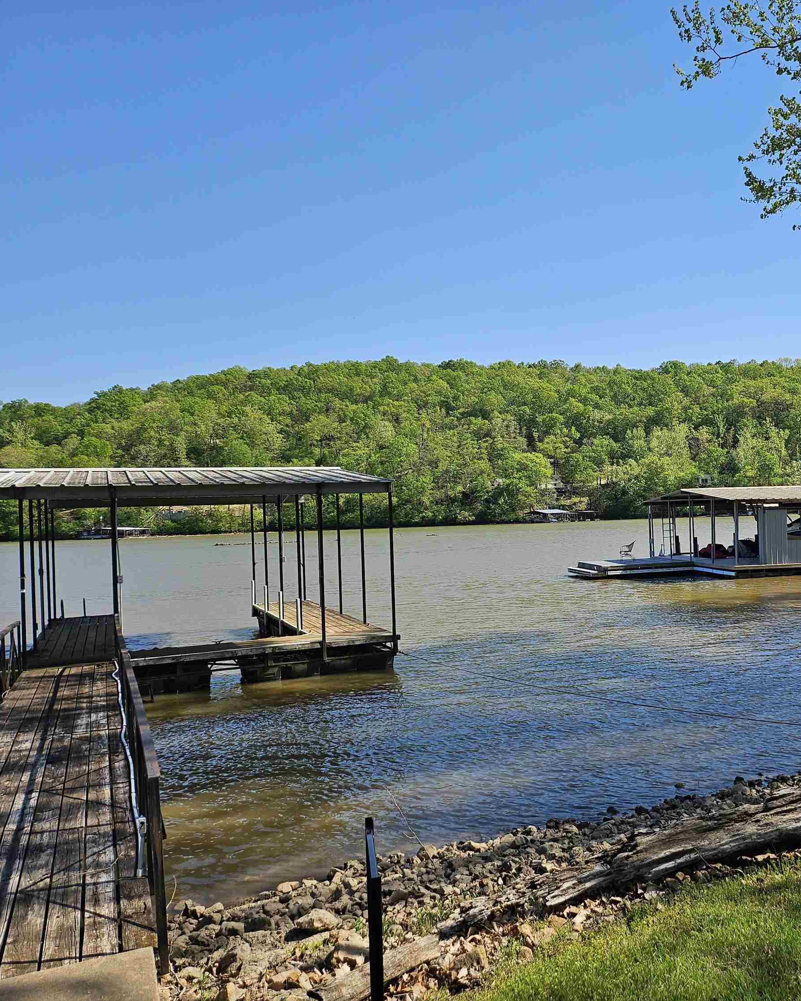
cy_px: 505
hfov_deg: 43.2
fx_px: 948
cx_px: 664
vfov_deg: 55.7
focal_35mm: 32
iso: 50
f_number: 1.8
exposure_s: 1/3474
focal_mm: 5
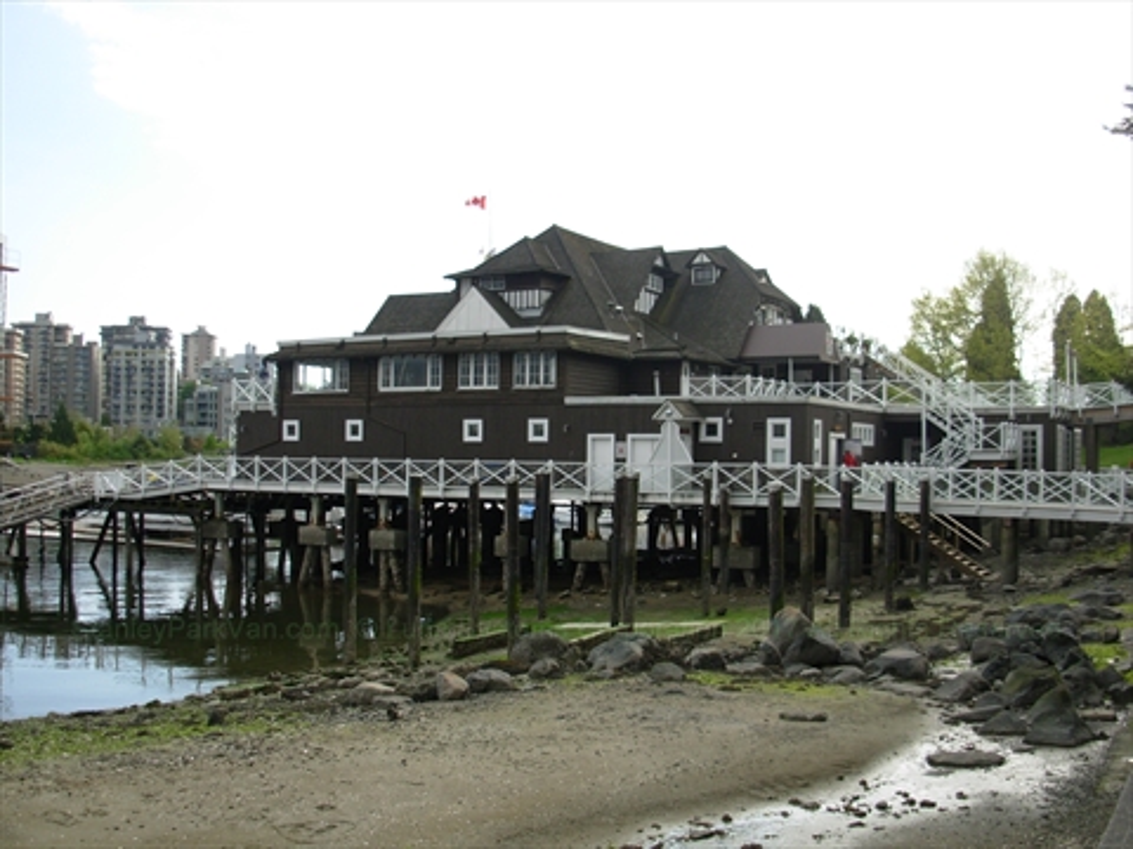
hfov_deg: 49.0
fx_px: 1244
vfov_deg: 37.7
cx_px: 566
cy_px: 424
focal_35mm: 38
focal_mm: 6.3
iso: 50
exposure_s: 1/575
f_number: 2.9
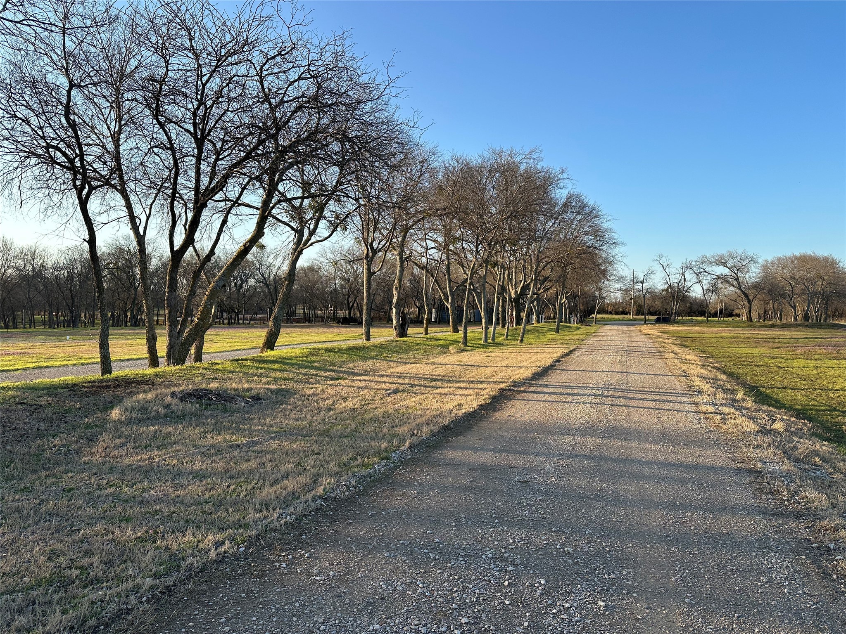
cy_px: 317
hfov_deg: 71.6
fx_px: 587
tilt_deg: -3.0
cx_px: 423
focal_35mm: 24
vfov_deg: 56.8
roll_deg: -1.4
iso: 80
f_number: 1.78
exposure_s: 1/1639
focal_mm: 6.86
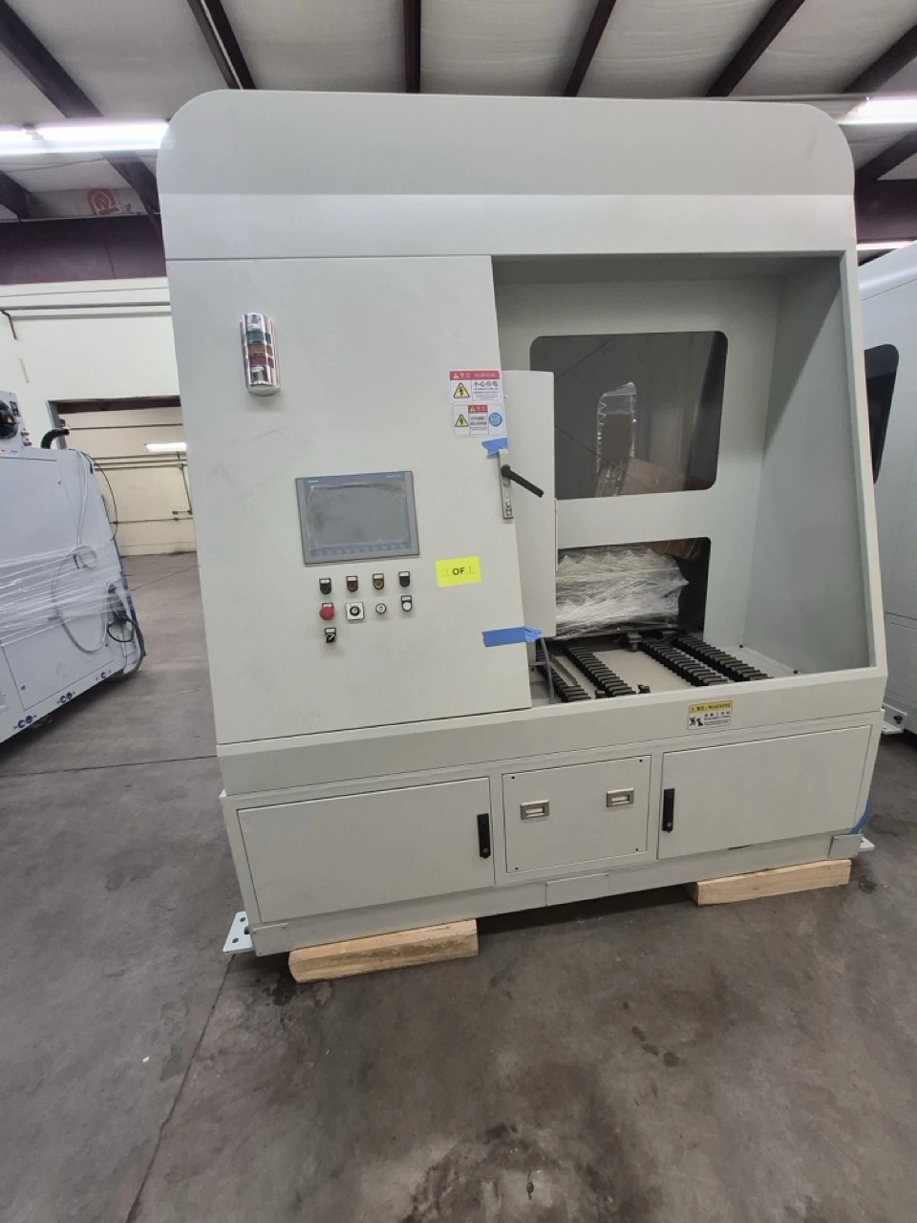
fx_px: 459
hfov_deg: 89.9
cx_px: 458
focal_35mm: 13
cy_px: 612
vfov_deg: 106.2
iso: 160
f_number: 2.2
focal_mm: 1.74
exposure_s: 1/60
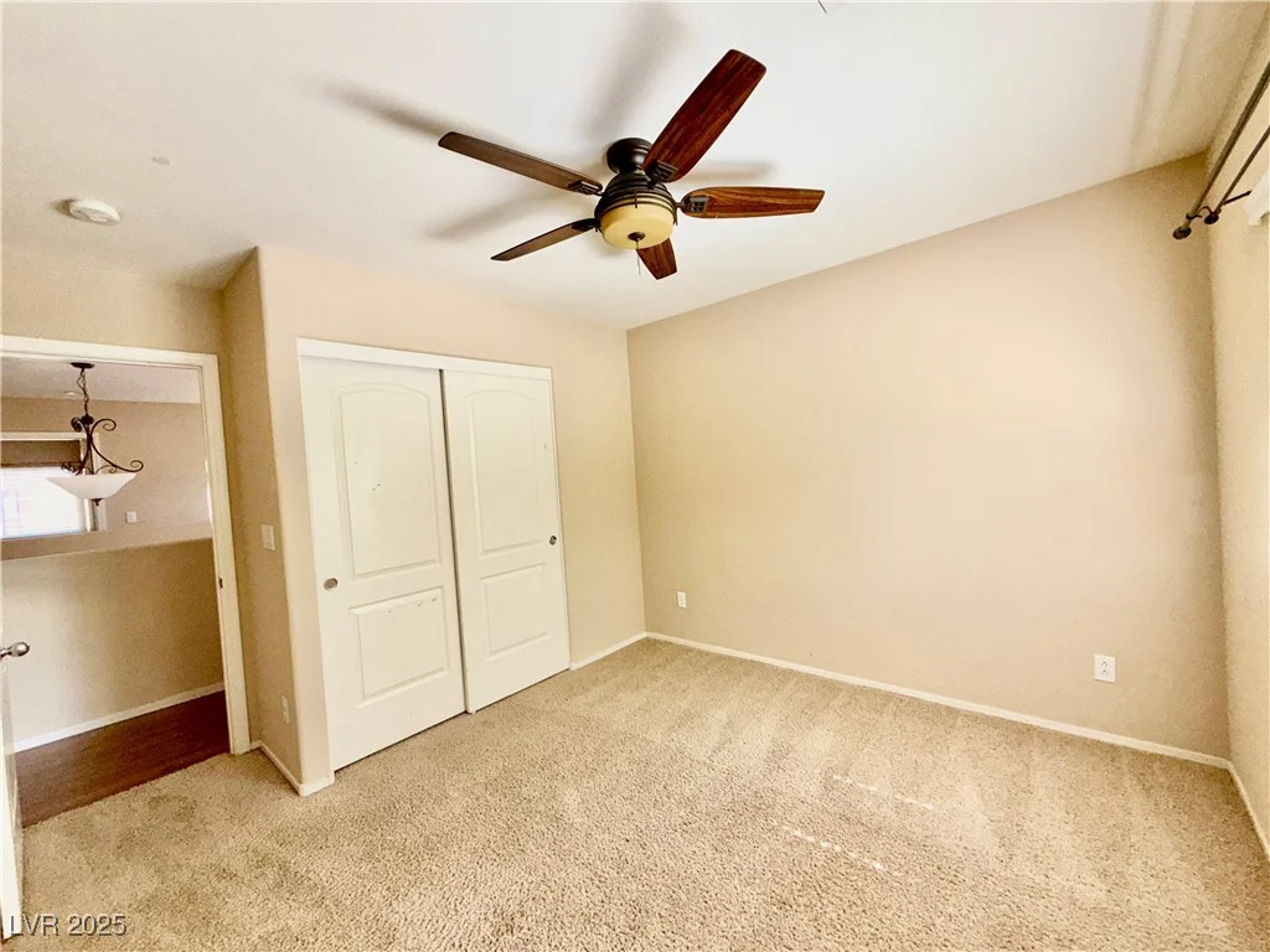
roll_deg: +3.6
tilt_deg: -0.9
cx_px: 635
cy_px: 476
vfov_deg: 85.7
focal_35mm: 14
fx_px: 514
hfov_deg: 102.1
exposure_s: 1/122
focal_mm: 2.22
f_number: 2.2
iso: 64
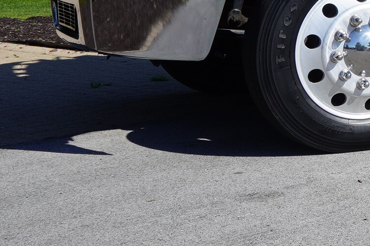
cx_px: 719
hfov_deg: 14.5
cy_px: -157
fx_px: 1222
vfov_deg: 10.9
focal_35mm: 119
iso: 100
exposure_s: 1/160
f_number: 10
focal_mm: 20
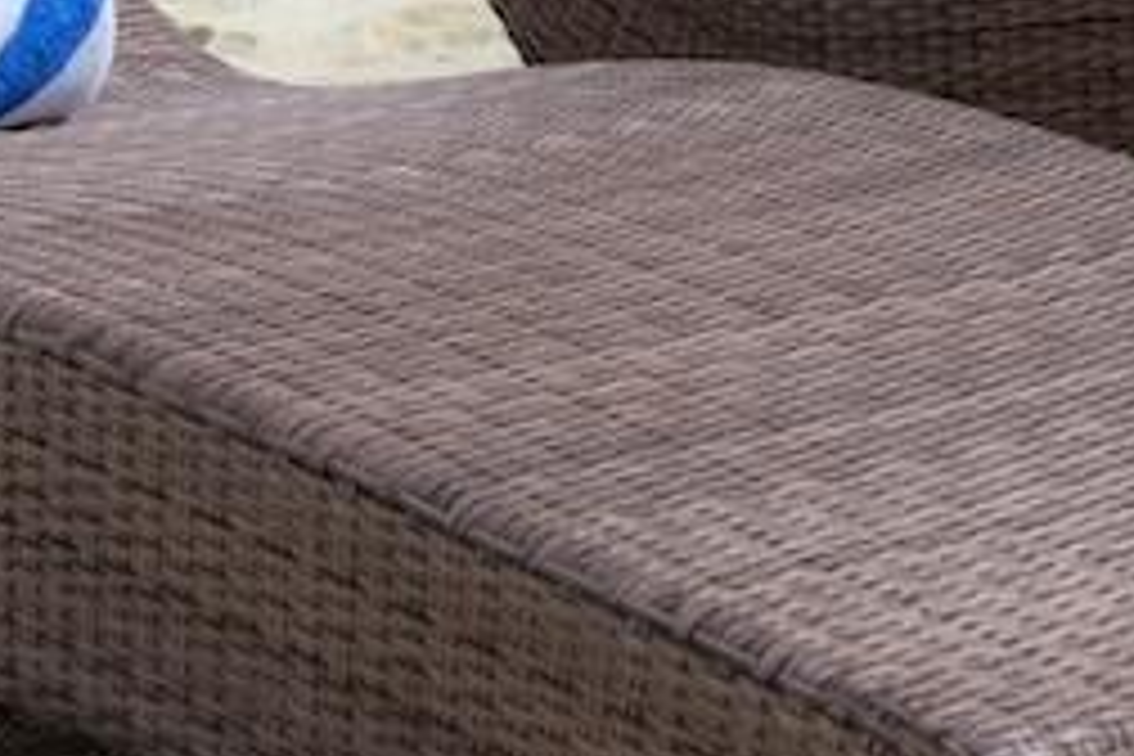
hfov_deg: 9.7
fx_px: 6646
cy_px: -711
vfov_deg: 6.3
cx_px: 1030
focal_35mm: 211
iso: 100
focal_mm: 38
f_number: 9
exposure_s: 1/200
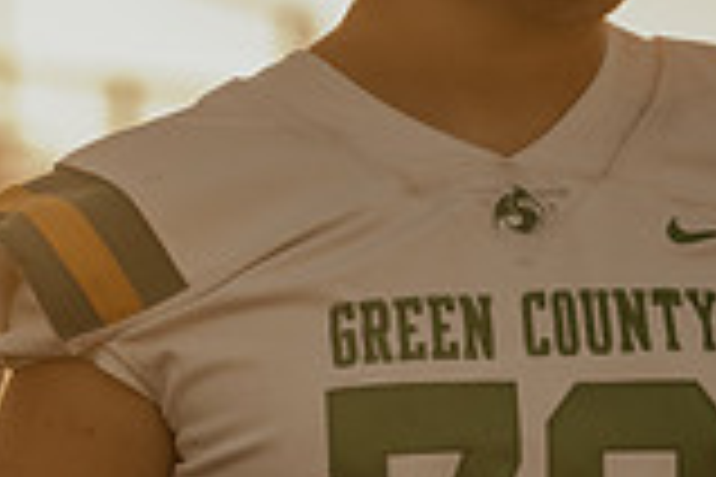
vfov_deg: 7.5
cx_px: 212
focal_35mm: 182
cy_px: 578
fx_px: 3619
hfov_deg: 11.3
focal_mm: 50
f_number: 1.4
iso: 64
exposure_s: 1/1600
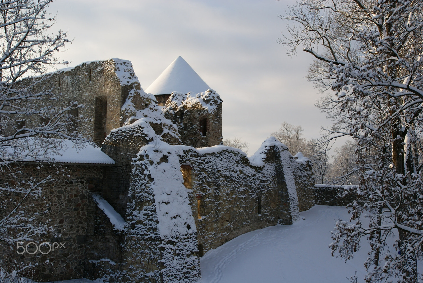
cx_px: 212
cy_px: 142
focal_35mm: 42
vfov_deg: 32.0
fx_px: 494
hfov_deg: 46.4
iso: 100
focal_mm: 28
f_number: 11
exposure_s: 1/80
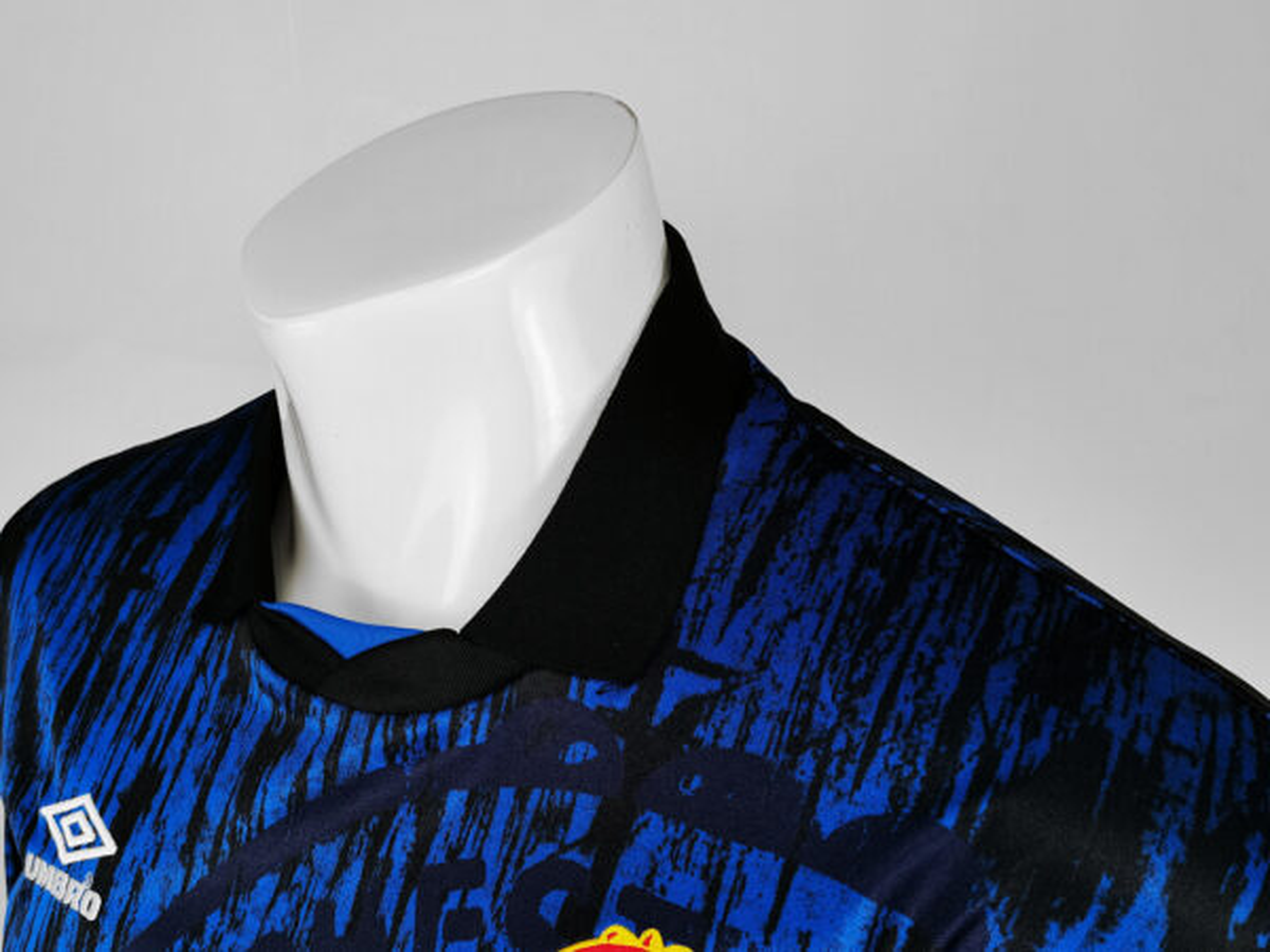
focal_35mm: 34
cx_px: 635
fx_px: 1247
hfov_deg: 54.0
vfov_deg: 41.8
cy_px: 476
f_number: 1.8
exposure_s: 1/60
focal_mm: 5.58
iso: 100
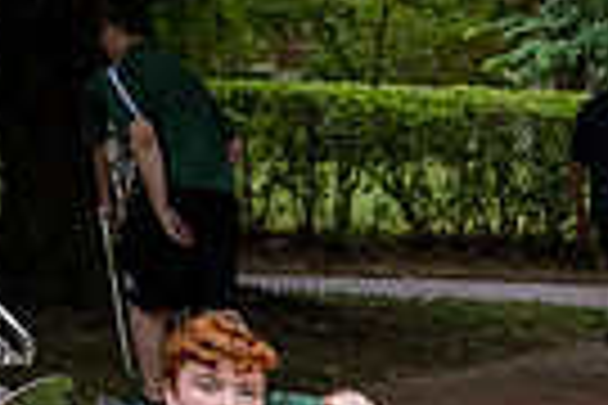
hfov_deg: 18.0
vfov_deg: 12.1
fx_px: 1739
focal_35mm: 103
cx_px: 874
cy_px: 745
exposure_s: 1/500
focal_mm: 24
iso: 1250
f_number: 4
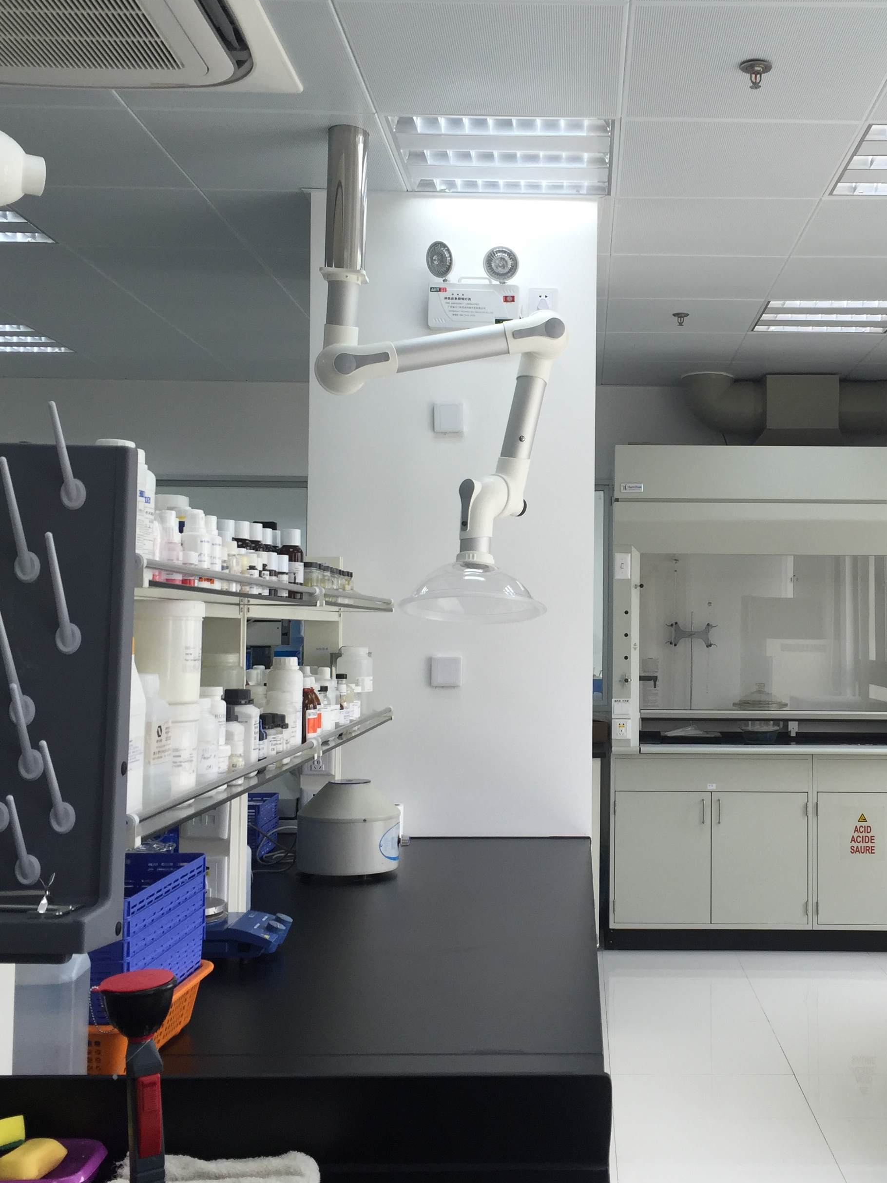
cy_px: 594
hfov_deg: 36.4
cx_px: 593
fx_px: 1333
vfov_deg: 47.9
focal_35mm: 39
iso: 32
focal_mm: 4.15
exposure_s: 1/100
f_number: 2.2
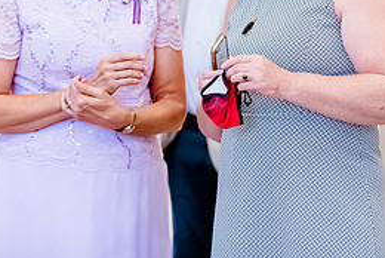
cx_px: 234
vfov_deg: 5.3
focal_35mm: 260
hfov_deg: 7.9
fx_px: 2784
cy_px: -46
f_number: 3.2
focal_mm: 105
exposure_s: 1/400
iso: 3200
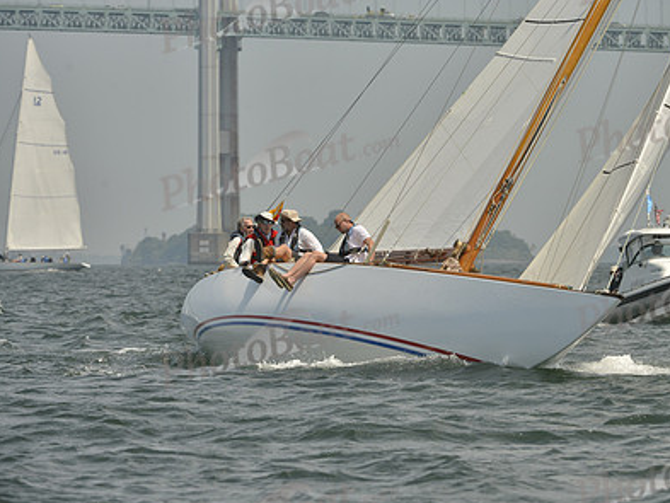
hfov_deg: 5.0
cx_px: 489
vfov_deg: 3.7
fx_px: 7686
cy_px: 231
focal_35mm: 397
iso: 280
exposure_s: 1/1000
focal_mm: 280
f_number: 9
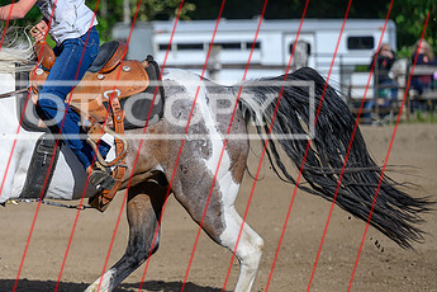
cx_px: 4
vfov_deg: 5.1
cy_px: 167
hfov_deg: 7.7
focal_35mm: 267
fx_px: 3241
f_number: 2.8
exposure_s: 1/2500
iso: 140
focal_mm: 125
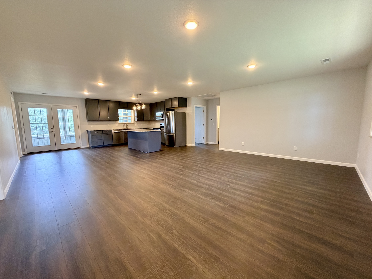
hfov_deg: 102.1
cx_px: 186
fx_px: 150
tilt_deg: -7.1
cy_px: 140
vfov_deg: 85.7
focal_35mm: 14
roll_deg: +0.4
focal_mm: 2.22
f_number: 2.2
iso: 320
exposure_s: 1/60
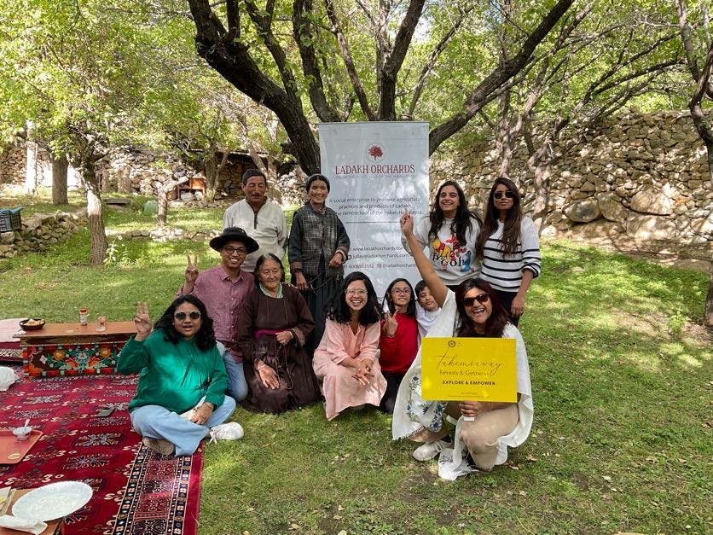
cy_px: 268
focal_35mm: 29
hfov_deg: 61.7
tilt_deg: -7.4
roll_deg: -0.2
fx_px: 597
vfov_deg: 48.2
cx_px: 356
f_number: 1.8
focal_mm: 3
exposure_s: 1/120
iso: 32
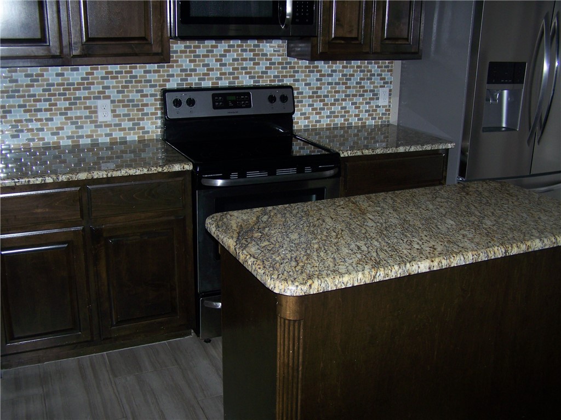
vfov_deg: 37.7
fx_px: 616
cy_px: 210
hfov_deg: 49.0
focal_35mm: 38
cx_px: 280
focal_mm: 6.3
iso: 80
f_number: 2.8
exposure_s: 1/60
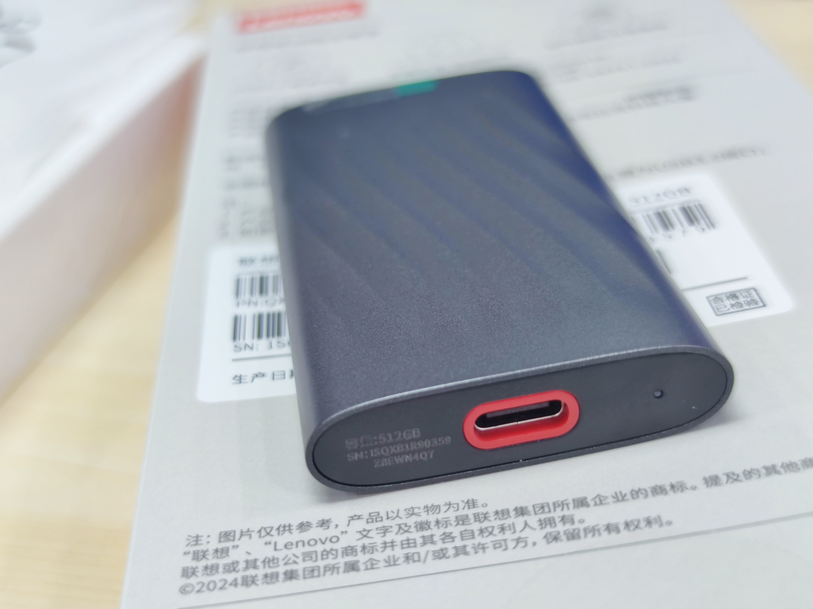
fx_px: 1127
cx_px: 406
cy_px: 304
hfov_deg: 39.7
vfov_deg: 30.3
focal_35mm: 48
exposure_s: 1/71
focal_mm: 6.72
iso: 151
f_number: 1.69
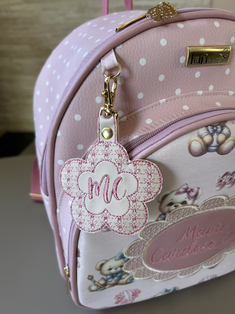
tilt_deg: -25.8
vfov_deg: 67.3
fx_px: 235
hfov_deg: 53.1
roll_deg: +0.6
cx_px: 118
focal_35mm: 26
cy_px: 157
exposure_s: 1/121
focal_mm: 5.7
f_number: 1.5
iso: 125
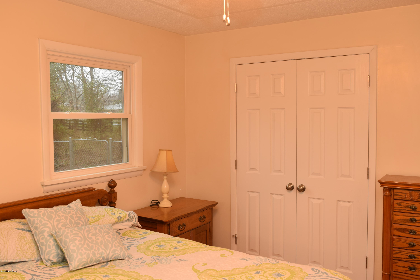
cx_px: 210
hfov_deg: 55.1
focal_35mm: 34
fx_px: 402
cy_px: 140
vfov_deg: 38.4
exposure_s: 1/10
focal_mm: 23
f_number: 7.1
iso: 360
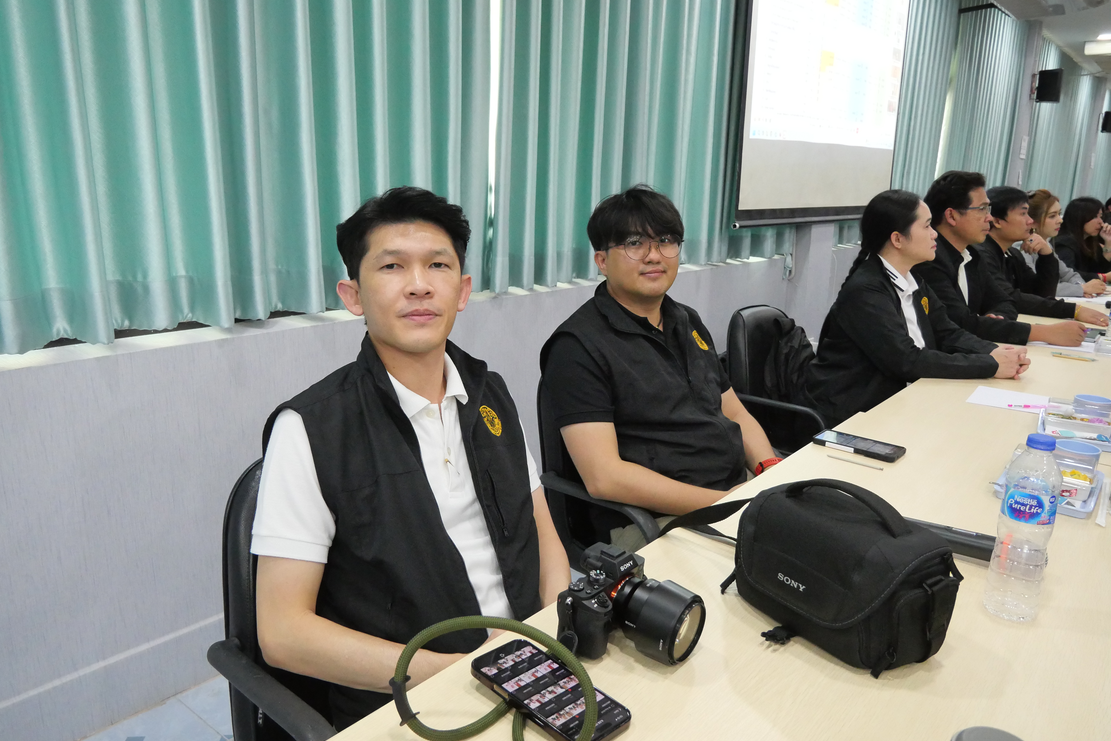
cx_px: 568
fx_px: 771
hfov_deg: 71.5
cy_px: 376
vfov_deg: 51.3
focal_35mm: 25
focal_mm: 12
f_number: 4
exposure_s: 1/160
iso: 3200
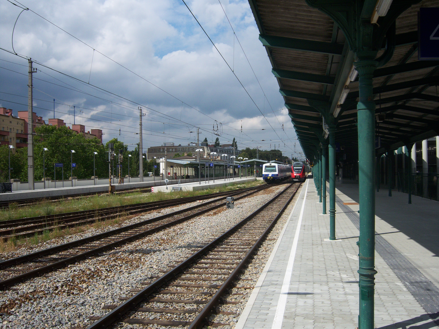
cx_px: 220
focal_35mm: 36
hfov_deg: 51.4
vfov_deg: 39.7
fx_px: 457
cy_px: 164
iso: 80
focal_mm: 7.5
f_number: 4.8
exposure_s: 1/800
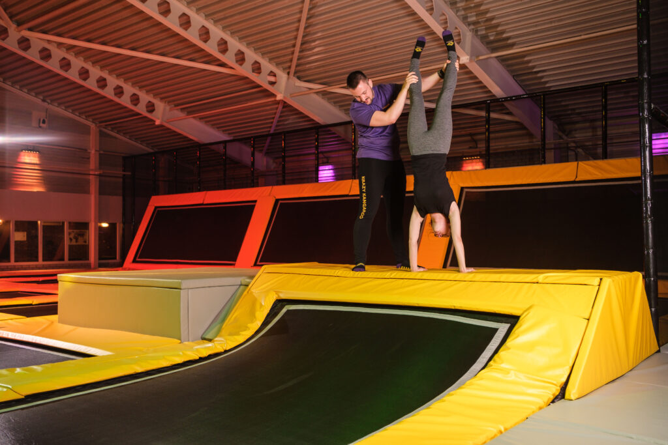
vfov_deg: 37.9
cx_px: 334
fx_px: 649
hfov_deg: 54.4
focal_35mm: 35
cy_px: 222
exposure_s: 1/30
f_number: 2.8
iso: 640
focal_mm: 23
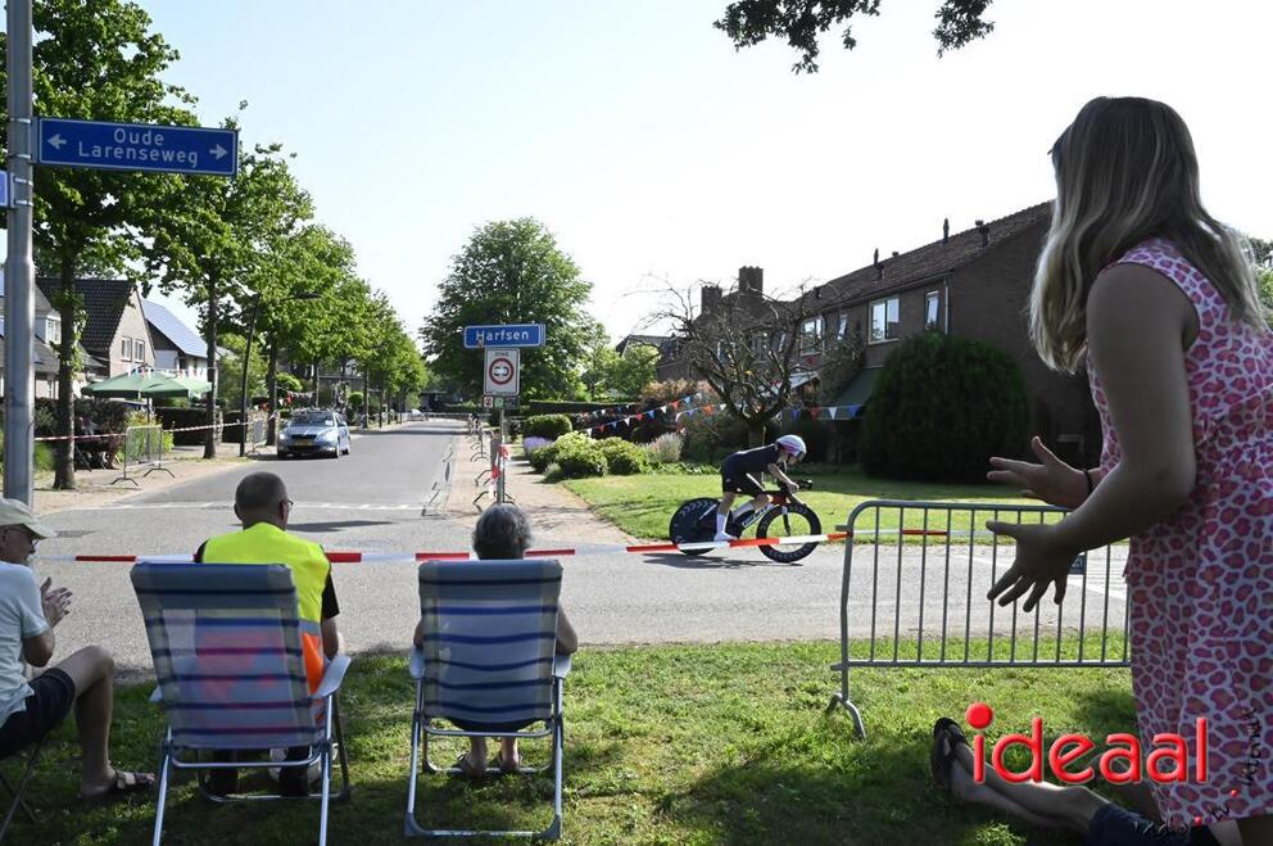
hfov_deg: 60.3
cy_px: 423
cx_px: 636
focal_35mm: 31
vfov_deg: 42.2
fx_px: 1095
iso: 8000
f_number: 20
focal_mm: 31
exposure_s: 1/1600
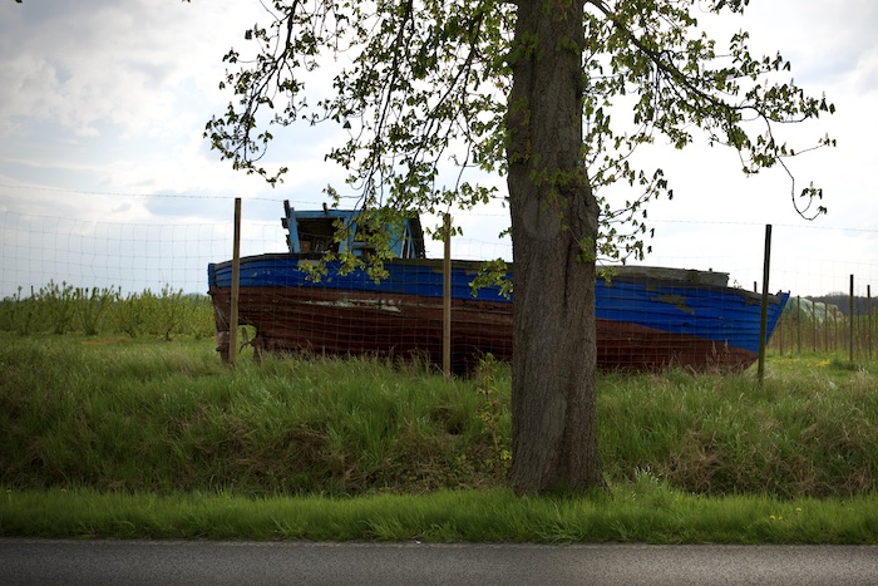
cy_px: 294
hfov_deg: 43.5
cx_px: 502
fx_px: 1098
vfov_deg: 29.9
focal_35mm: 45
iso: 100
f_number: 5.6
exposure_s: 1/320
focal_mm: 35
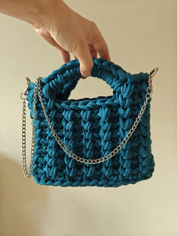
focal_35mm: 24
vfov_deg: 71.6
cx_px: 88
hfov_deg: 56.8
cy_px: 118
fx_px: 164
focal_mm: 5.59
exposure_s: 1/100
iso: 250
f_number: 1.8
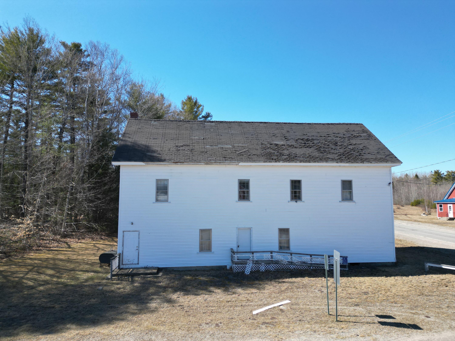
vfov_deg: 56.8
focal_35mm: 24
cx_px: 228
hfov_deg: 71.6
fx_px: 315
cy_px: 170
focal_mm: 6.72
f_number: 1.7
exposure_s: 1/1500
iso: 110
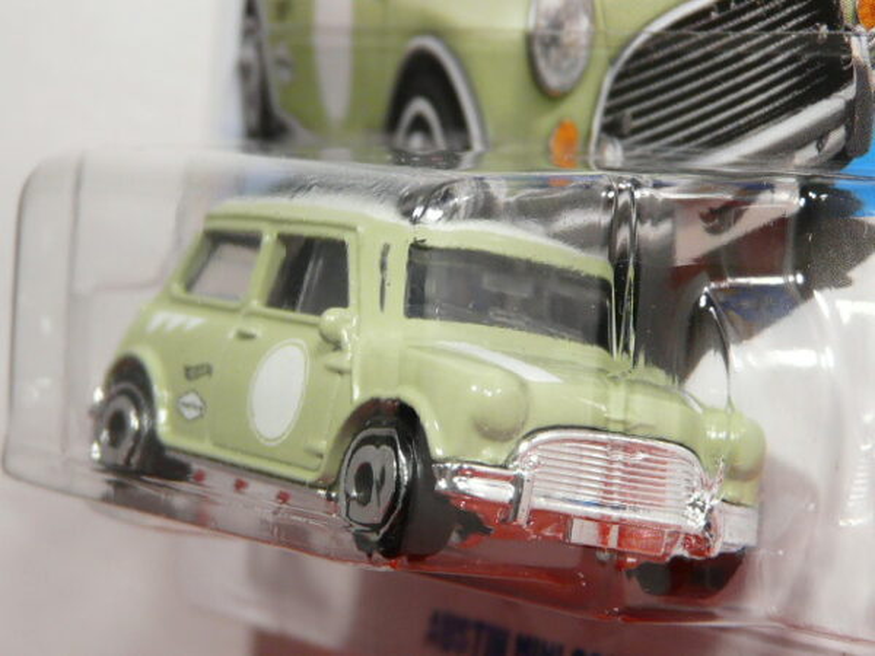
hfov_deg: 14.6
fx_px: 3412
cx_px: 438
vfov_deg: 11.0
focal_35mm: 135
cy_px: 328
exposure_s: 1/50
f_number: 3.6
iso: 125
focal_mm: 14
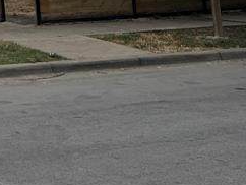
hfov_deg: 15.3
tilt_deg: +7.9
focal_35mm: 110
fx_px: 782
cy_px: -183
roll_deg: +1.4
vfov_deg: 12.0
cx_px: -201
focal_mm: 5.7
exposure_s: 1/6993
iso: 50
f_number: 1.5
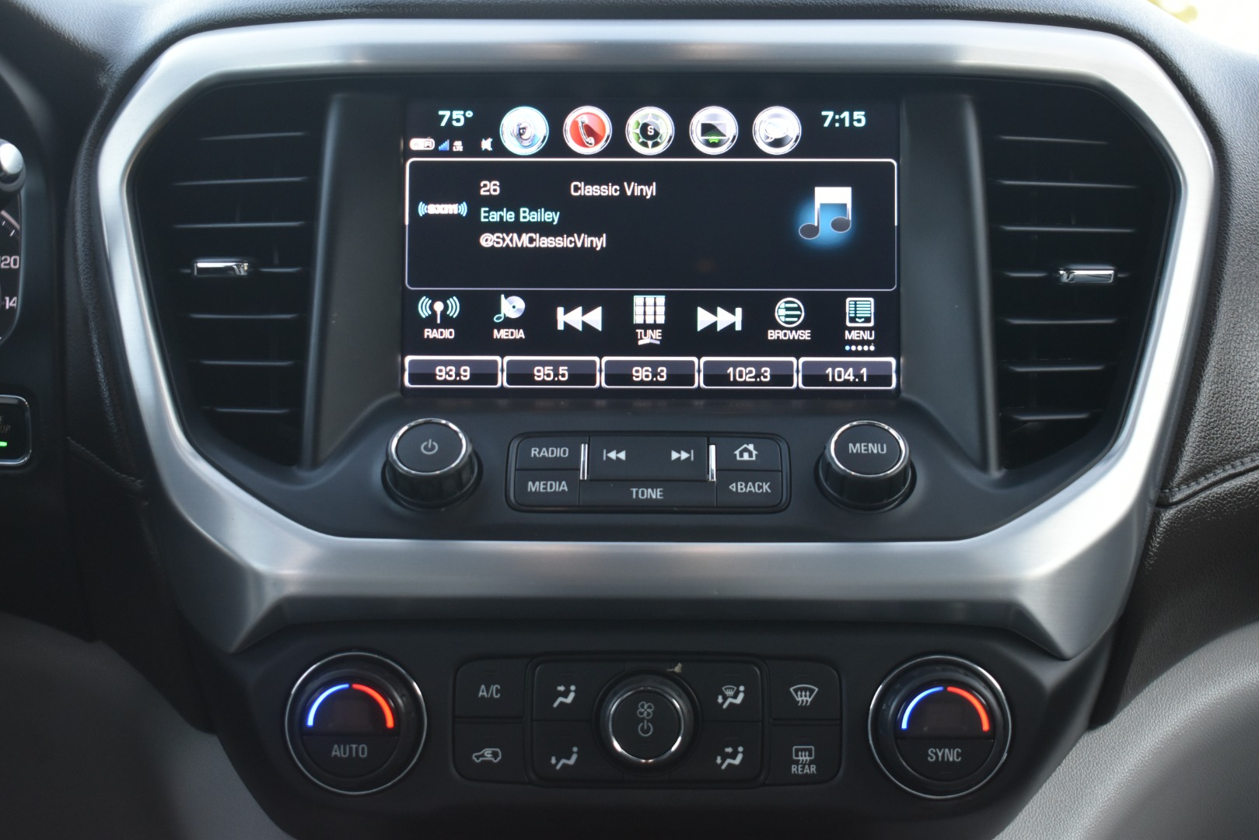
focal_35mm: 60
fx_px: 2099
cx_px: 630
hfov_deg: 33.4
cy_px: 420
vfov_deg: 22.6
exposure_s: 1/60
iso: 1000
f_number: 4.8
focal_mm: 40
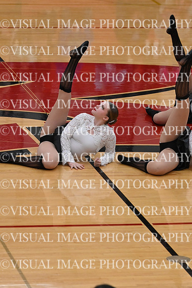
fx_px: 1679
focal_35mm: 210
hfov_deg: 6.5
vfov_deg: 9.8
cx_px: 96
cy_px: 144
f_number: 4
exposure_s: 1/400
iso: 5000
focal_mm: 140
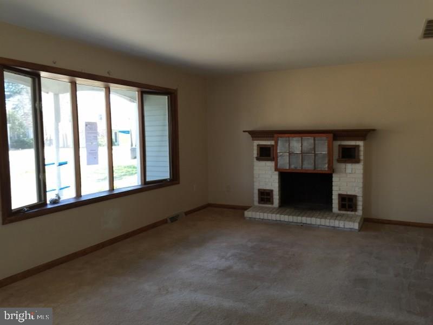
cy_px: 162
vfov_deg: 48.2
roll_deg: -0.7
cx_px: 216
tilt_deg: -4.5
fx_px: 363
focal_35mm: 29
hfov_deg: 61.7
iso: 32
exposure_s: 1/60
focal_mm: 4.15
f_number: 2.2
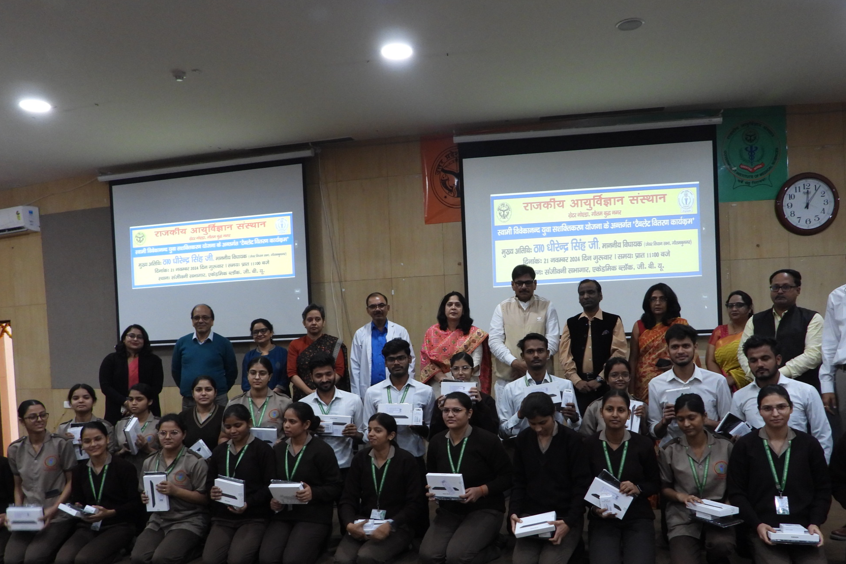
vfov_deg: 44.5
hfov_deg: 63.6
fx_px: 681
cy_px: 357
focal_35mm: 29
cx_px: 445
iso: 320
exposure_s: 1/30
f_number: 2.8
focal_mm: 4.3
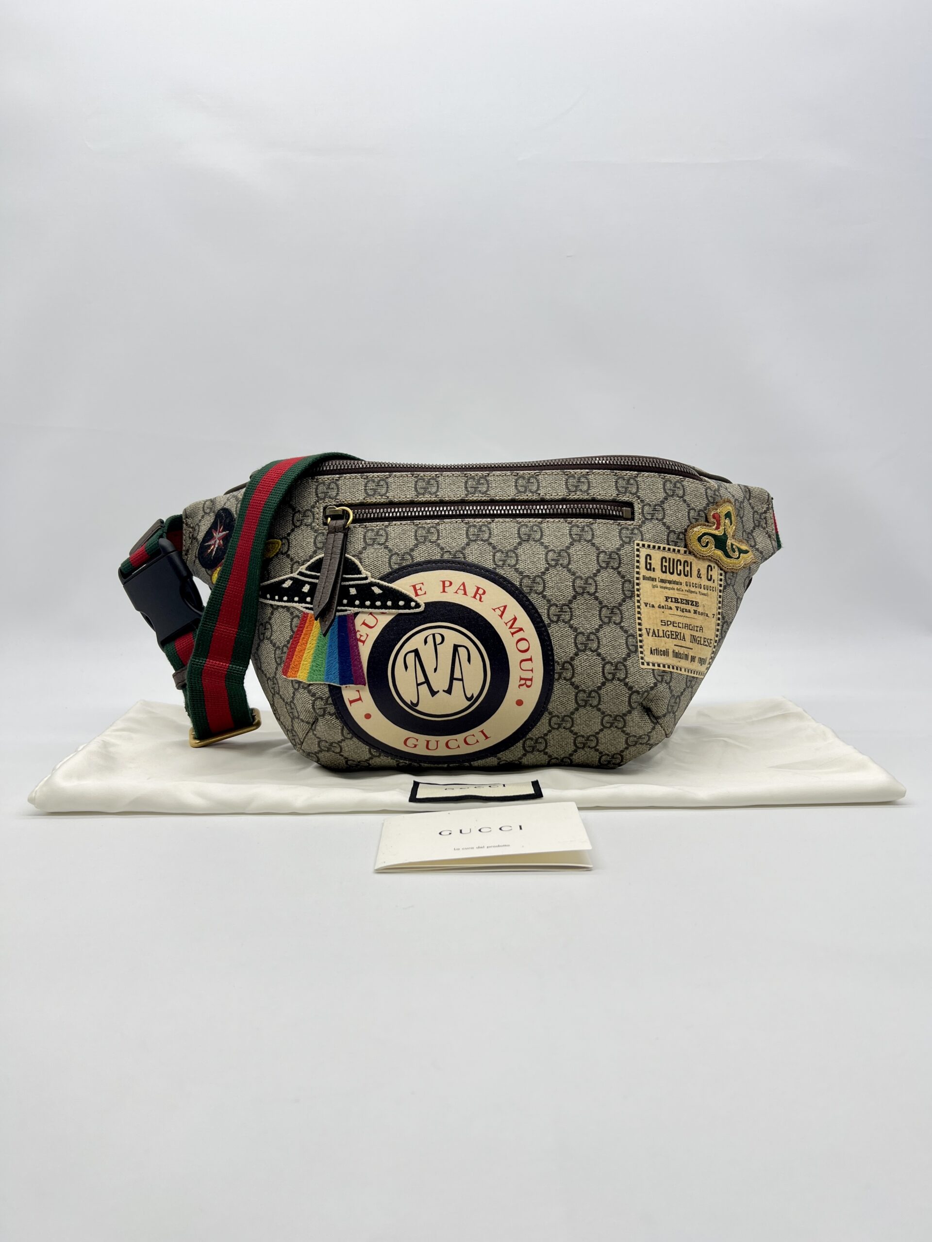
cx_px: 466
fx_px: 933
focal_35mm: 26
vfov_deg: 67.3
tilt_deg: -7.5
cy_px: 621
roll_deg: +0.0
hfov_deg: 53.1
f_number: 1.5
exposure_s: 1/152
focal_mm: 5.7
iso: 40
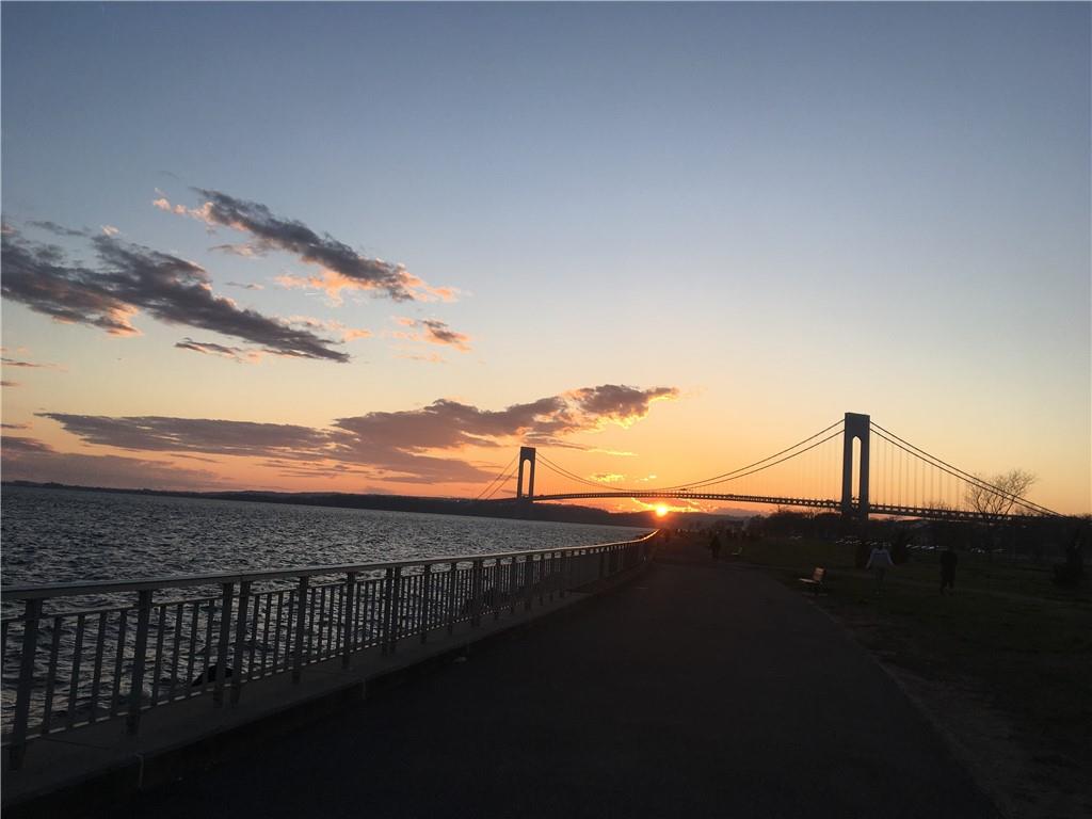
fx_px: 915
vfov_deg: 48.2
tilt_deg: +6.2
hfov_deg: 61.7
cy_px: 410
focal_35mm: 29
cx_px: 546
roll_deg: -2.9
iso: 25
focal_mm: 4.15
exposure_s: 1/561
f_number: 2.2
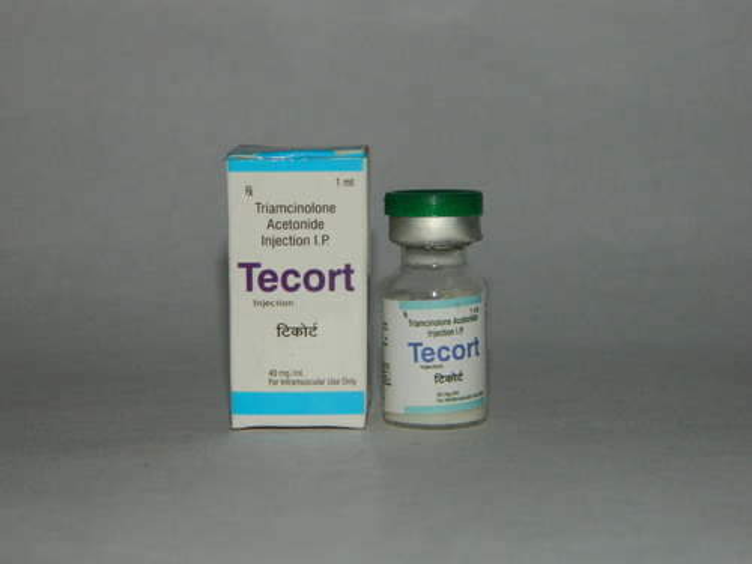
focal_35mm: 103
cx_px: 376
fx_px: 2238
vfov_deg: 14.4
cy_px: 282
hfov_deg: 19.1
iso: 200
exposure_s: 1/60
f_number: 12.6
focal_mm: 18.6
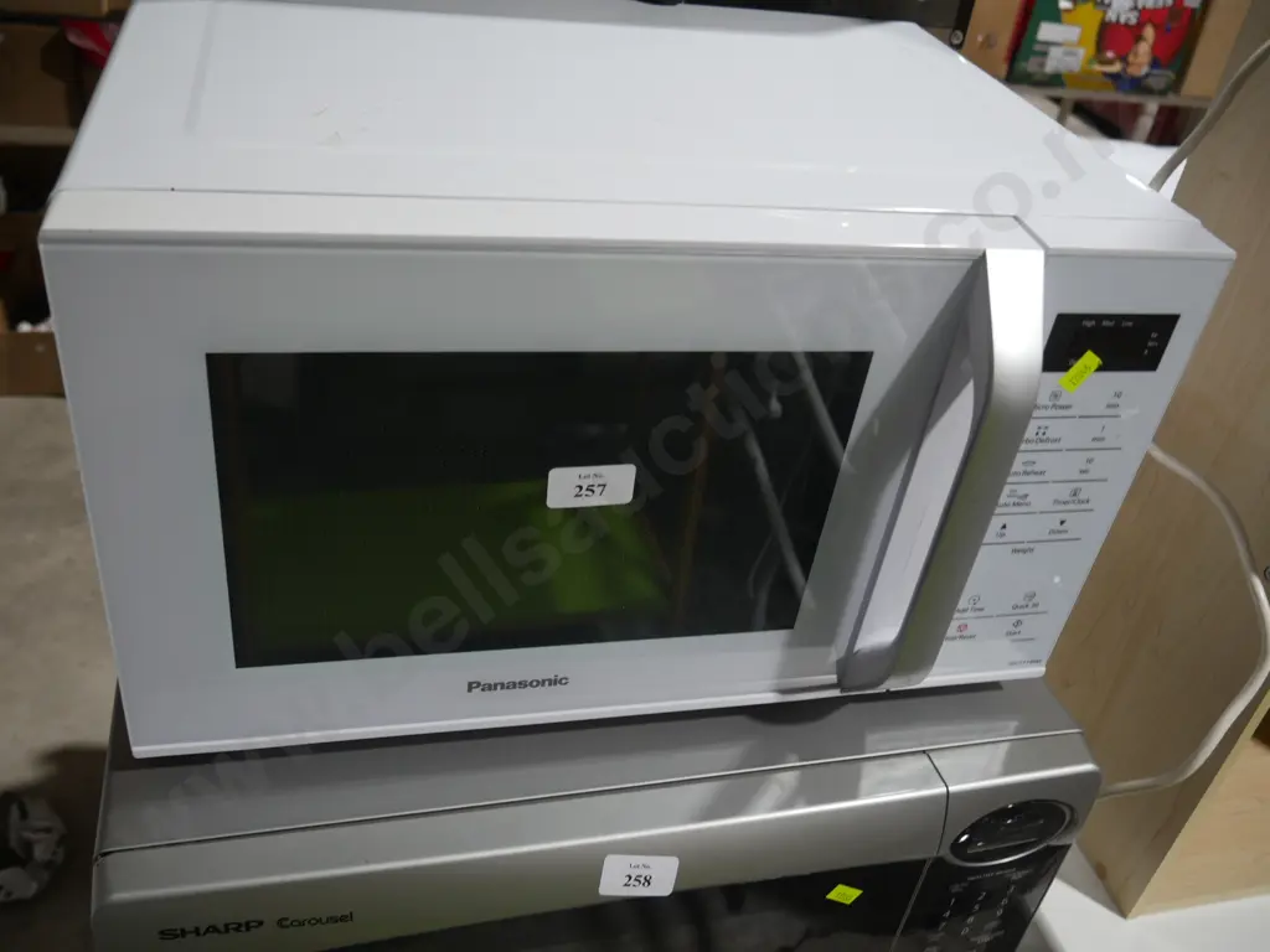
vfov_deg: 44.2
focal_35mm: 32
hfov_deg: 56.8
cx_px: 635
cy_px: 476
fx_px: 1174
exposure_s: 1/60
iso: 200
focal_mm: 16
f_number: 3.6
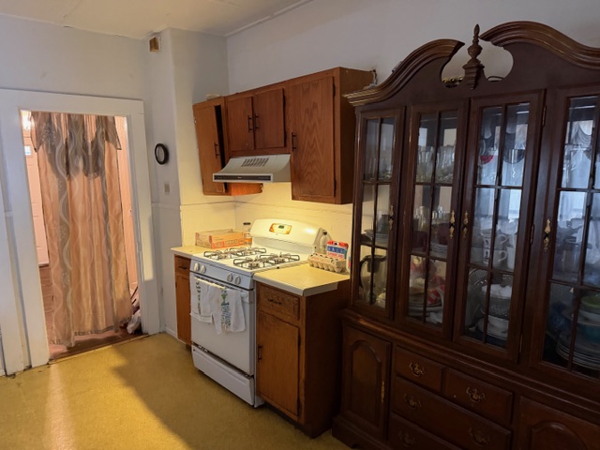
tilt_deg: -7.0
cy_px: 225
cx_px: 300
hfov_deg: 71.6
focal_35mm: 24
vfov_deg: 56.8
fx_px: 416
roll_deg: +1.1
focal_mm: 6.76
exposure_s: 1/40
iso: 800
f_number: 1.78
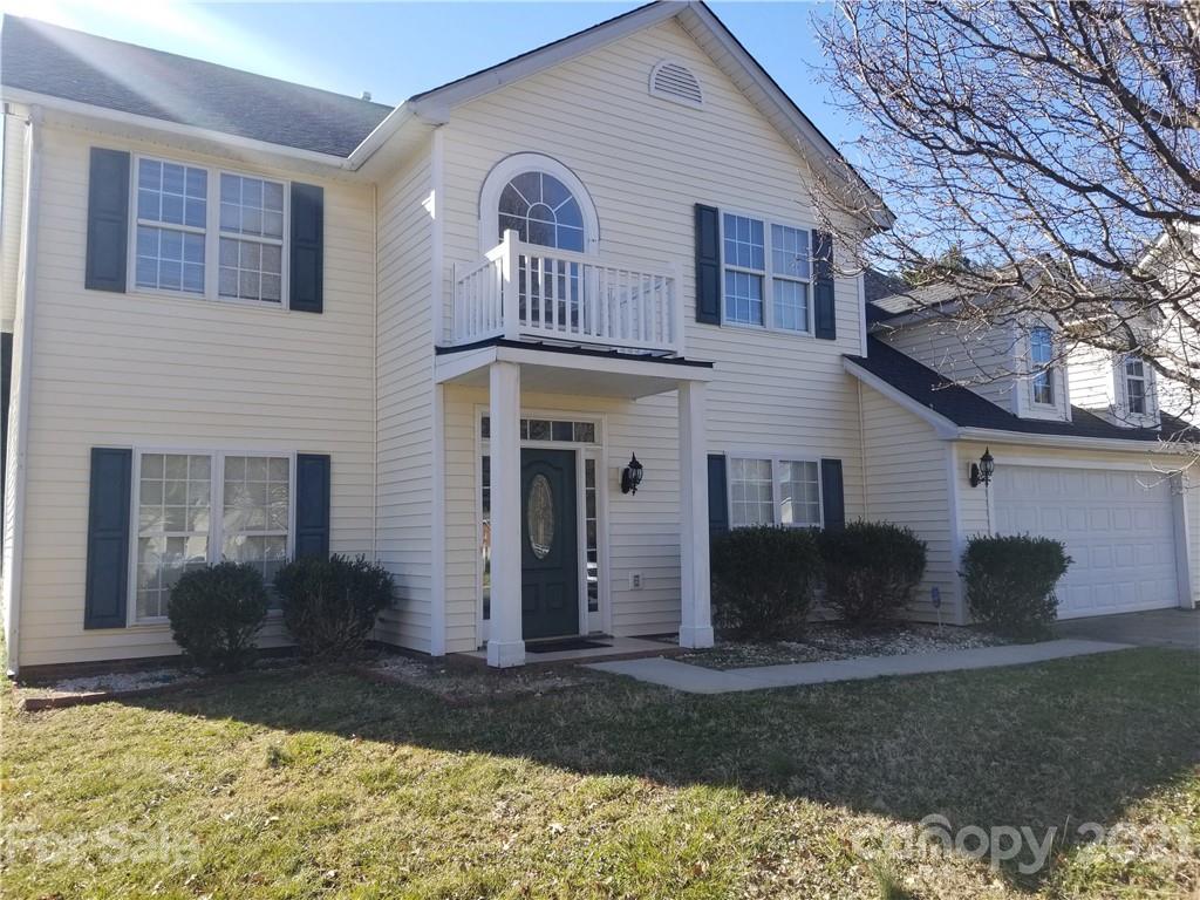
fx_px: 901
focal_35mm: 26
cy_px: 450
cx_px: 600
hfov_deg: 67.3
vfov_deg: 53.1
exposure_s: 1/1052
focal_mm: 4.3
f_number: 1.7
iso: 50
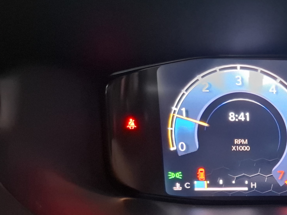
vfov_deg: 22.5
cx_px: 351
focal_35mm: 64
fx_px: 531
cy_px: 186
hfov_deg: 26.6
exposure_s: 1/20
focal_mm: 5.54
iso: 1000
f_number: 1.8
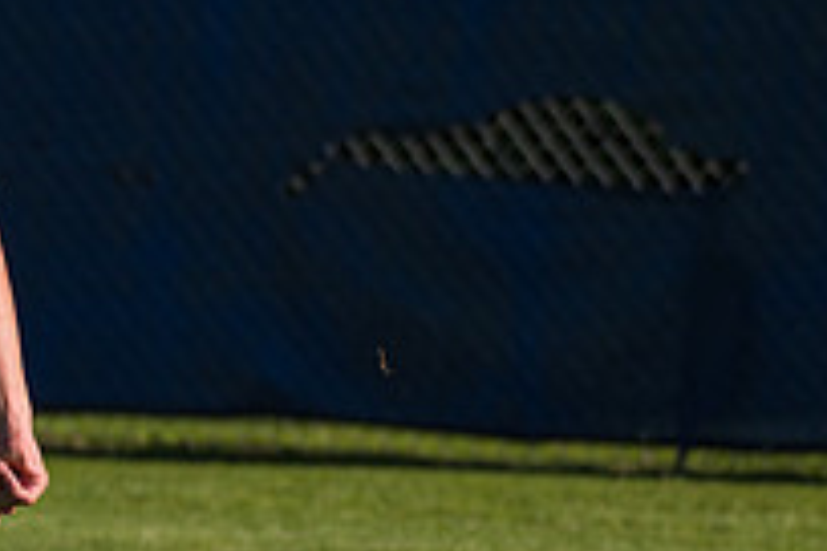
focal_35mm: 570
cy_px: 278
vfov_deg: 2.4
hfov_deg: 3.6
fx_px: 13093
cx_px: -300
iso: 320
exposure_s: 1/2000
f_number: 5.6
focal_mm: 200
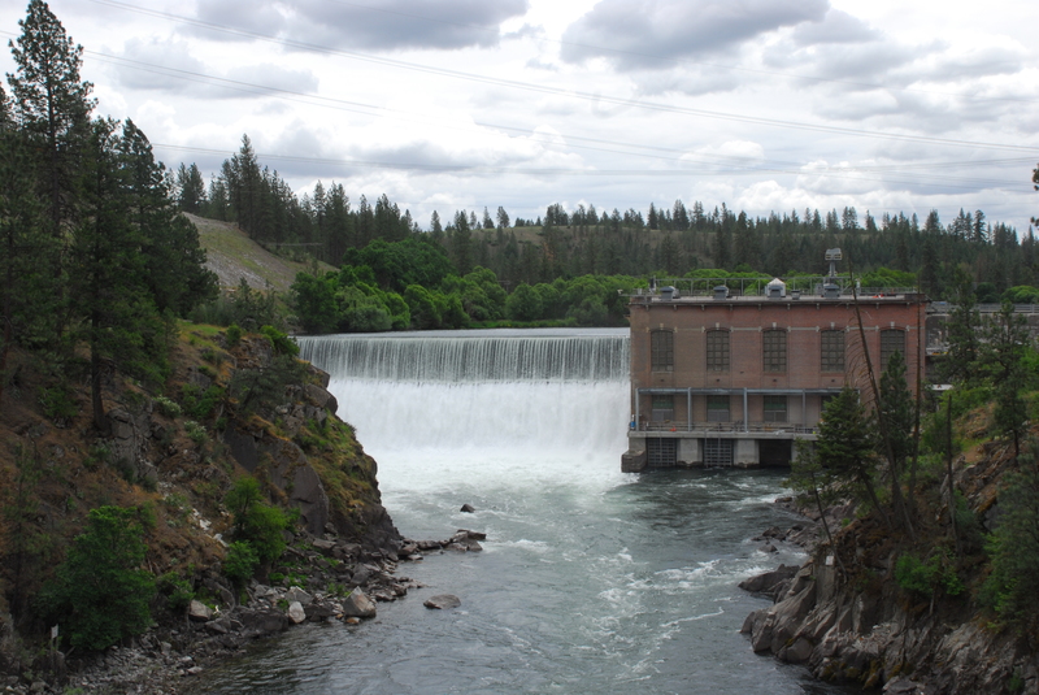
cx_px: 520
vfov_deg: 28.1
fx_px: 1387
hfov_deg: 41.1
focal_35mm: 48
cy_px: 348
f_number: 13
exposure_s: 1/160
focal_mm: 32
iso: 200
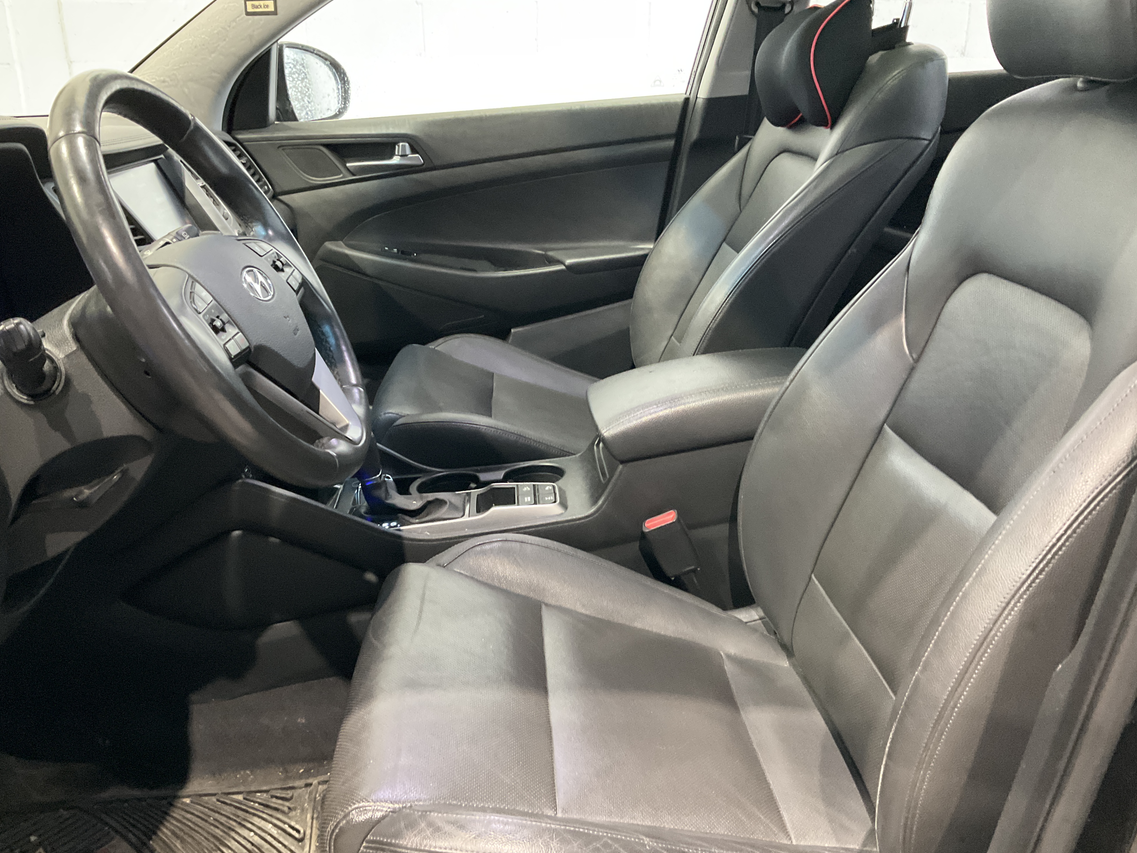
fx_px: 985
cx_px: 550
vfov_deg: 46.8
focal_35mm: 30
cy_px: 432
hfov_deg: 60.0
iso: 400
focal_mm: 3
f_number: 1.8
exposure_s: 1/30
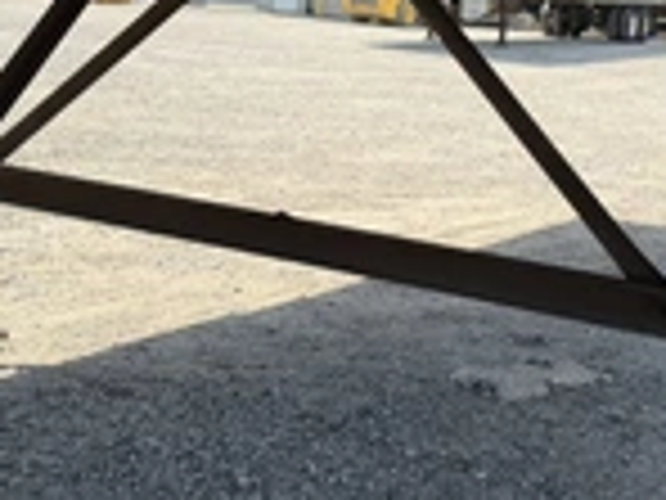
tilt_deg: -7.9
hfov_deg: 29.7
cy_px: 104
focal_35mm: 65
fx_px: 1251
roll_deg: -5.1
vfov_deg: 22.3
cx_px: 405
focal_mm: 6.76
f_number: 1.78
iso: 80
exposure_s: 1/2232
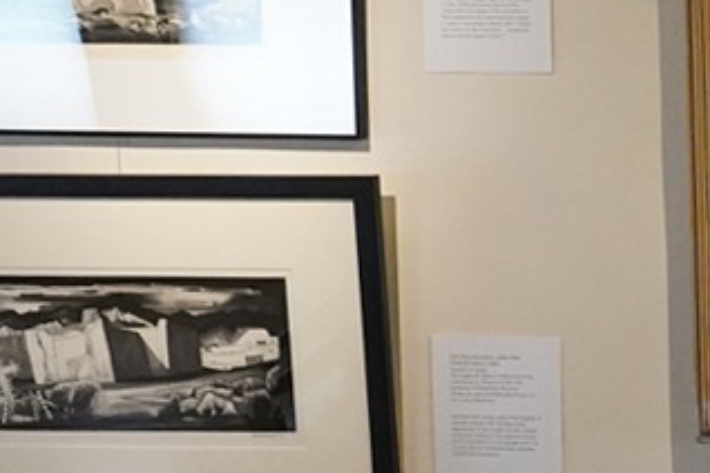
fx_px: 3471
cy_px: 245
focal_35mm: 176
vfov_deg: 7.8
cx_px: 1833
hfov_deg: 9.9
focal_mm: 28
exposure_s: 1/100
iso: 4000
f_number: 7.1
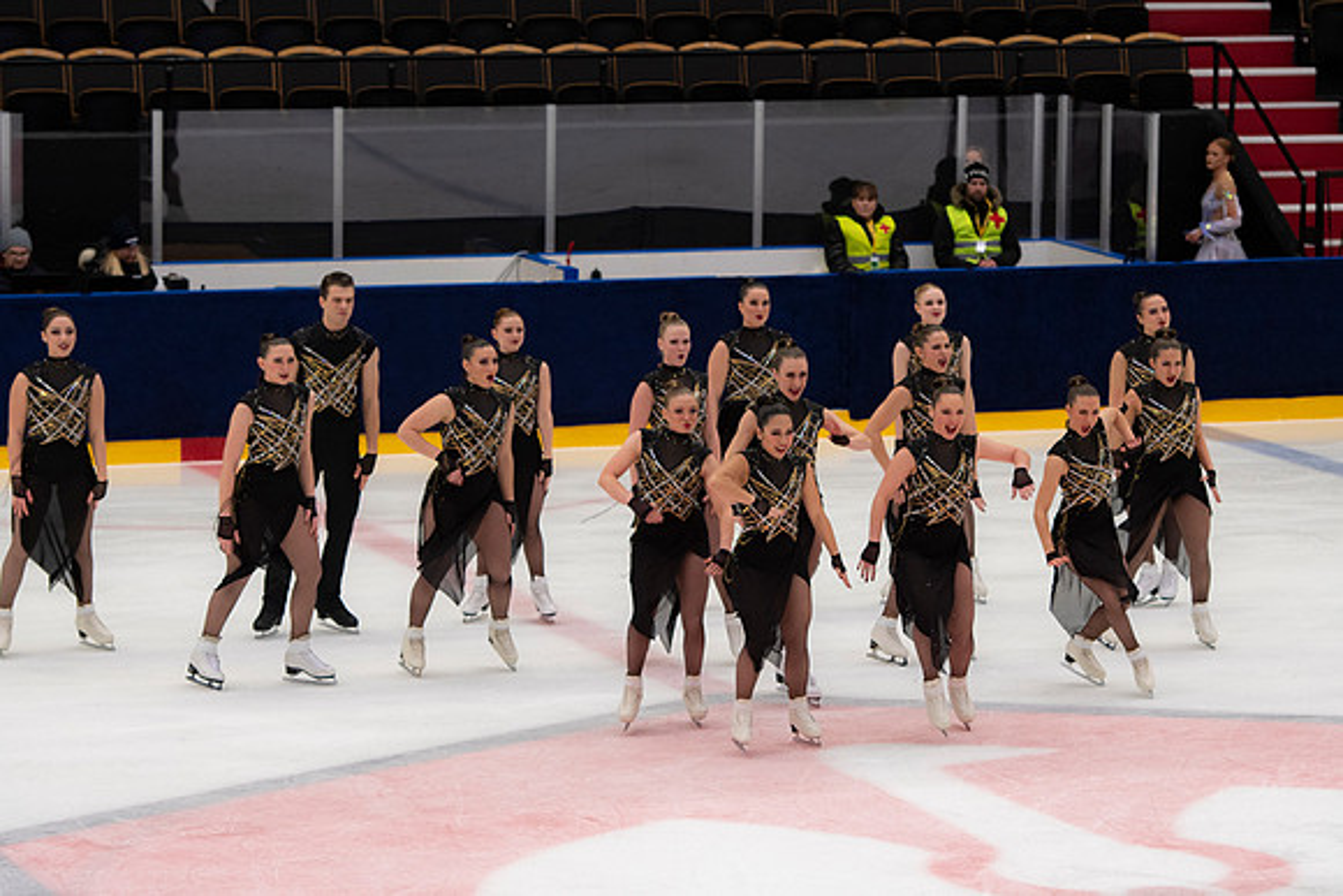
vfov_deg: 8.3
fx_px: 6157
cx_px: 672
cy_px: 448
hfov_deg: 12.4
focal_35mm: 165
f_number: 3.5
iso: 640
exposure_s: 1/400
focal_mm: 110
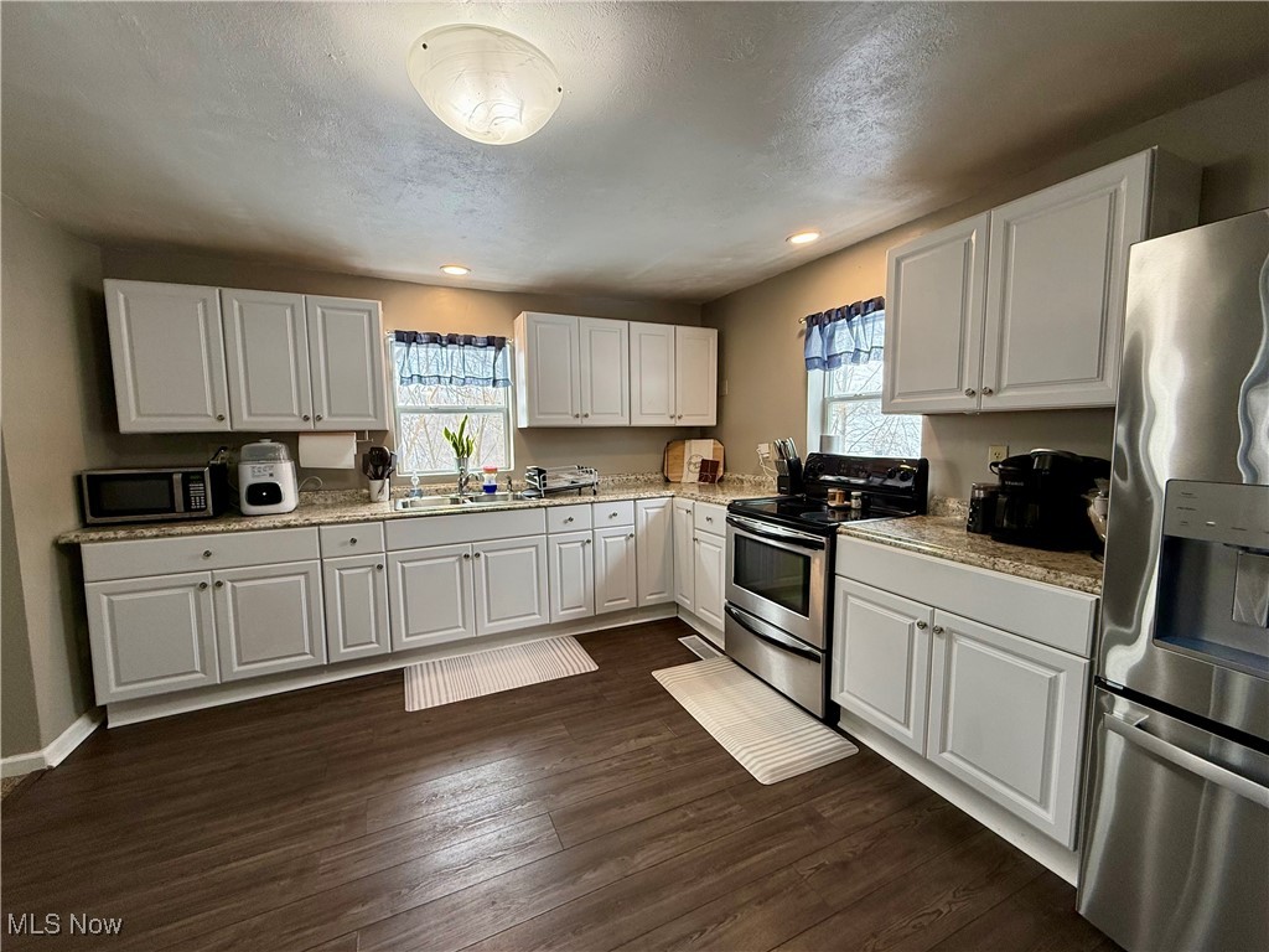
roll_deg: +0.4
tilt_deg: -5.4
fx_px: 513
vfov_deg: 85.7
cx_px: 634
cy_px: 476
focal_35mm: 14
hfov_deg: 102.1
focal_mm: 2.22
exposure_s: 1/120
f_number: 2.2
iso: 160
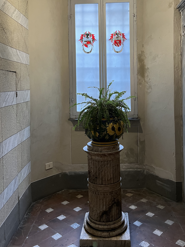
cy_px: 91
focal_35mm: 33
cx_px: 98
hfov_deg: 42.9
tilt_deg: -0.3
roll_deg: +0.8
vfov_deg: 54.6
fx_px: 235
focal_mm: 5.7
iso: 320
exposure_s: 1/50
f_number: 1.5
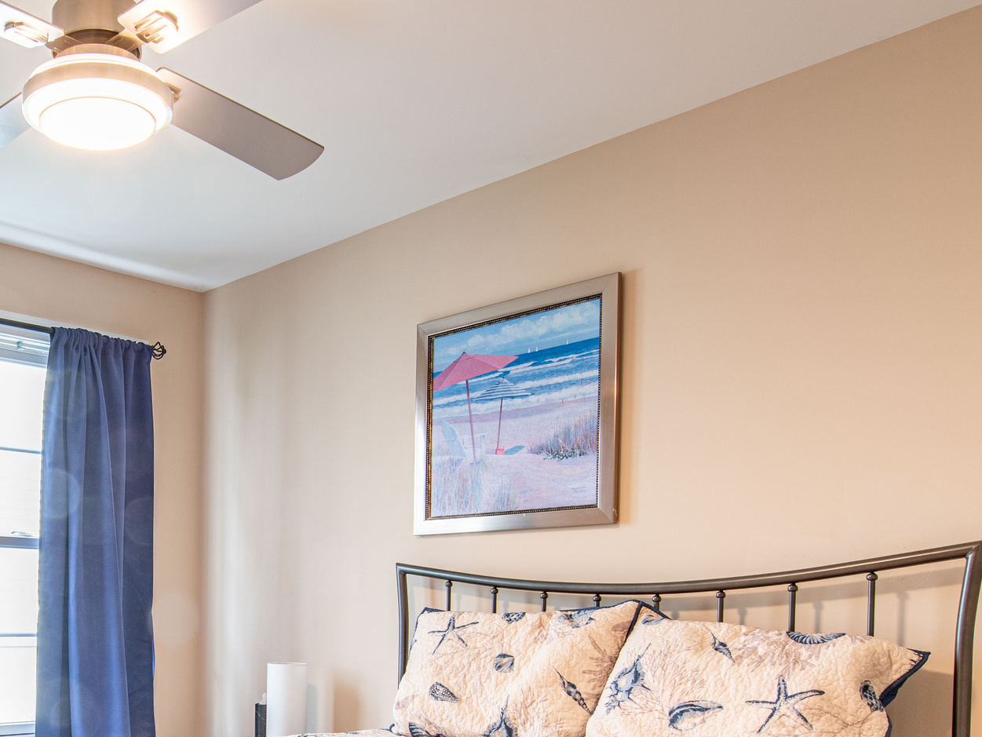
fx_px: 1022
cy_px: 641
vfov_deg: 37.5
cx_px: 140
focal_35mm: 36
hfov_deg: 47.3
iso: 64
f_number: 9
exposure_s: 1.3
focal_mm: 14
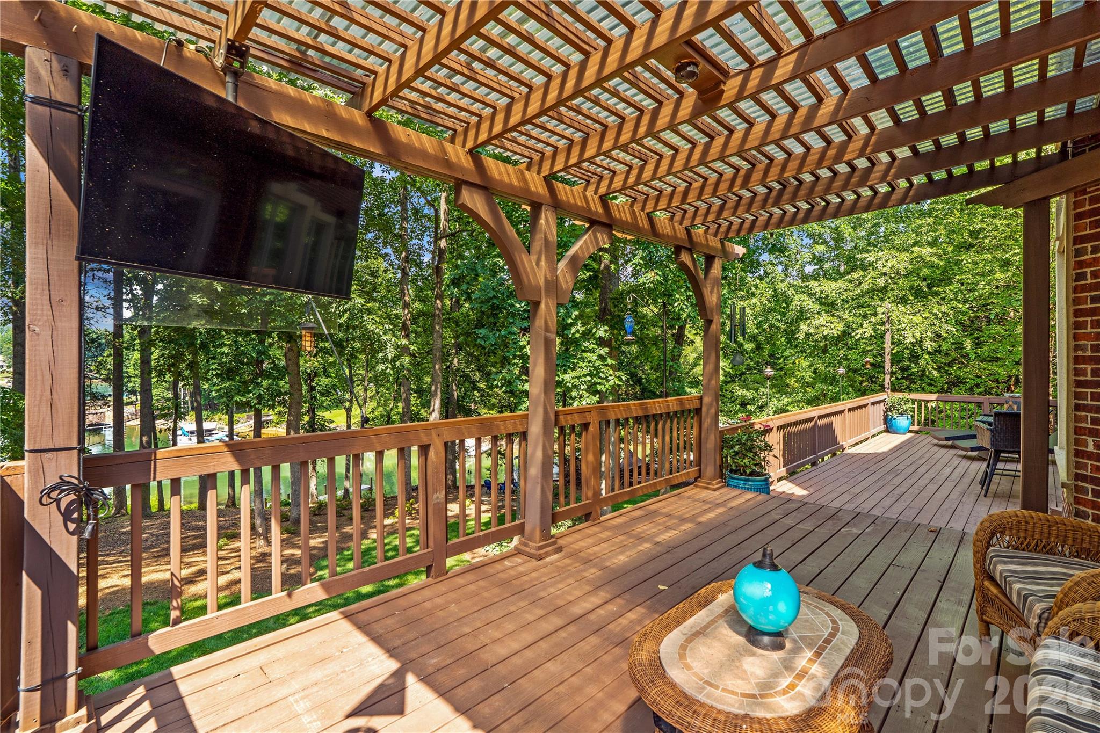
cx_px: 550
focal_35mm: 16
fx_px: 489
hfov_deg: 96.7
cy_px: 366
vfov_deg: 73.7
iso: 100
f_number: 8
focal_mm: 16
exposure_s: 1/15
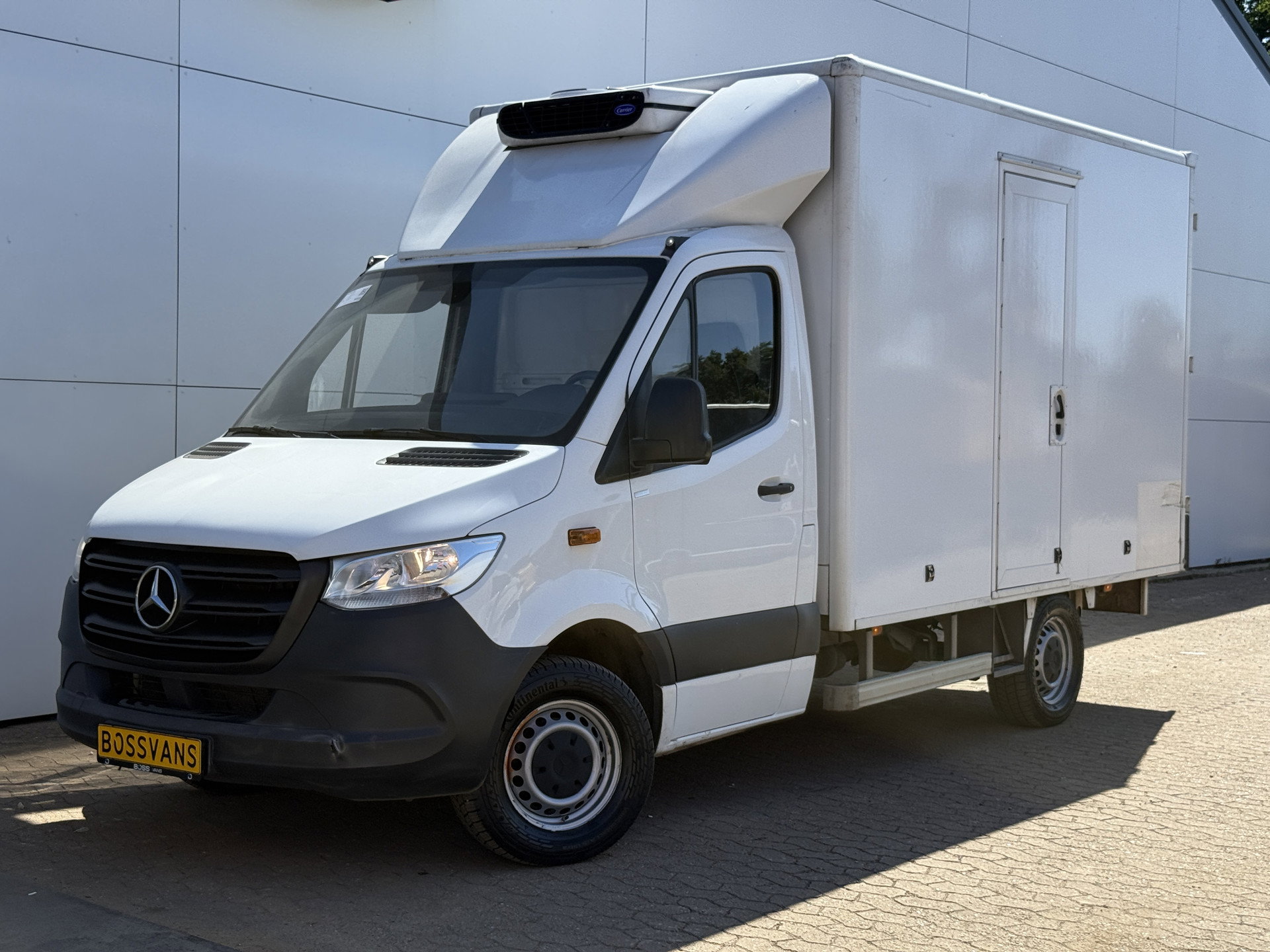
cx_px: 635
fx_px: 1761
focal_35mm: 48
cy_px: 476
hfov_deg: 39.7
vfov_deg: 30.3
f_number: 1.78
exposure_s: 1/3891
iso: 80
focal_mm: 6.76
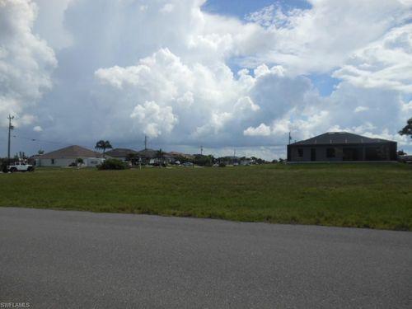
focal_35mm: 25
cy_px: 154
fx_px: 298
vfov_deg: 54.9
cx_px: 206
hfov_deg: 69.4
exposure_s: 1/250
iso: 80
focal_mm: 4.5
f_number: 10.2
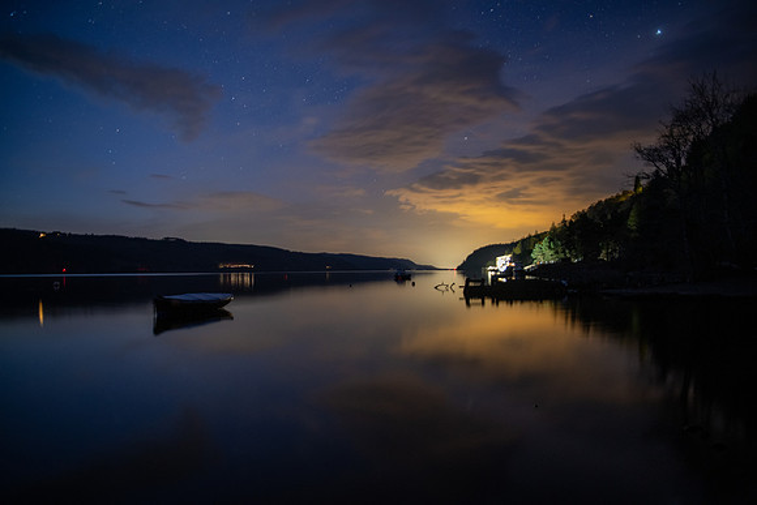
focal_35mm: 24
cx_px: 378
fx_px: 505
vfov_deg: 53.2
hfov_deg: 73.7
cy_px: 252
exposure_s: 20
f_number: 2.8
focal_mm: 24
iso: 1000
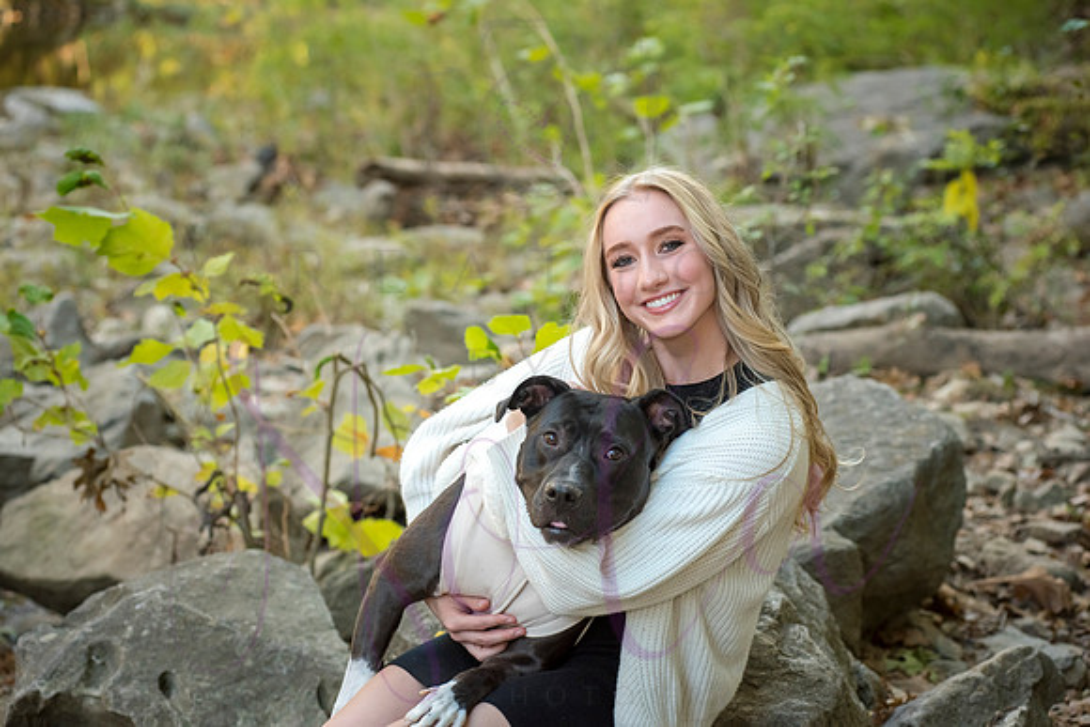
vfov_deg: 15.9
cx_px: 545
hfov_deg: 23.6
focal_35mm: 86
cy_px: 364
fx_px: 2604
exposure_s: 1/400
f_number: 5
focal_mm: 86
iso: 800
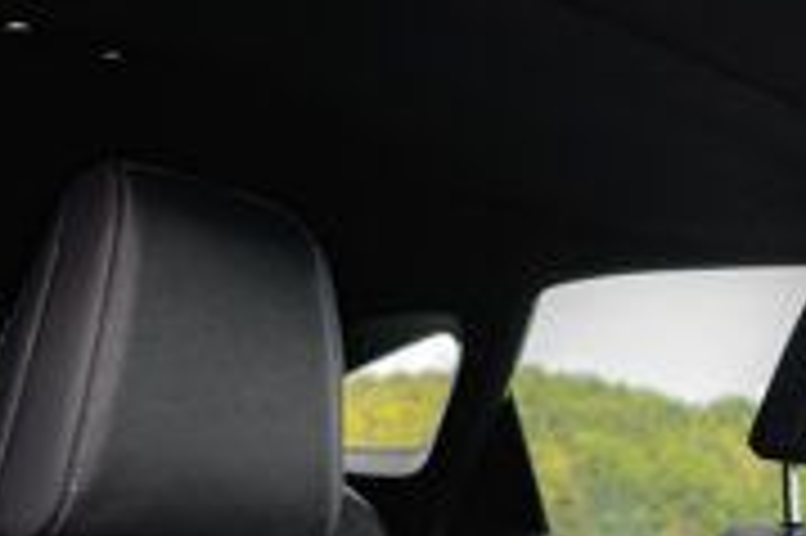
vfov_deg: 14.8
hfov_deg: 22.7
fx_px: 1924
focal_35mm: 86
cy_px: 781
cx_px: 811
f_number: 2.8
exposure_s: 1/250
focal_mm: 24
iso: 500
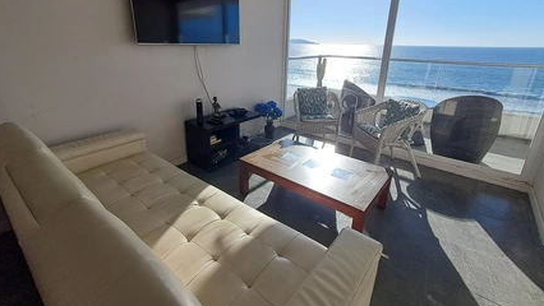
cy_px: 124
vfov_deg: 60.6
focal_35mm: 18
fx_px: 260
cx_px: 267
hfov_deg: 92.6
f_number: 2.2
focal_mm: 1.64
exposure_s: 1/2203
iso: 40
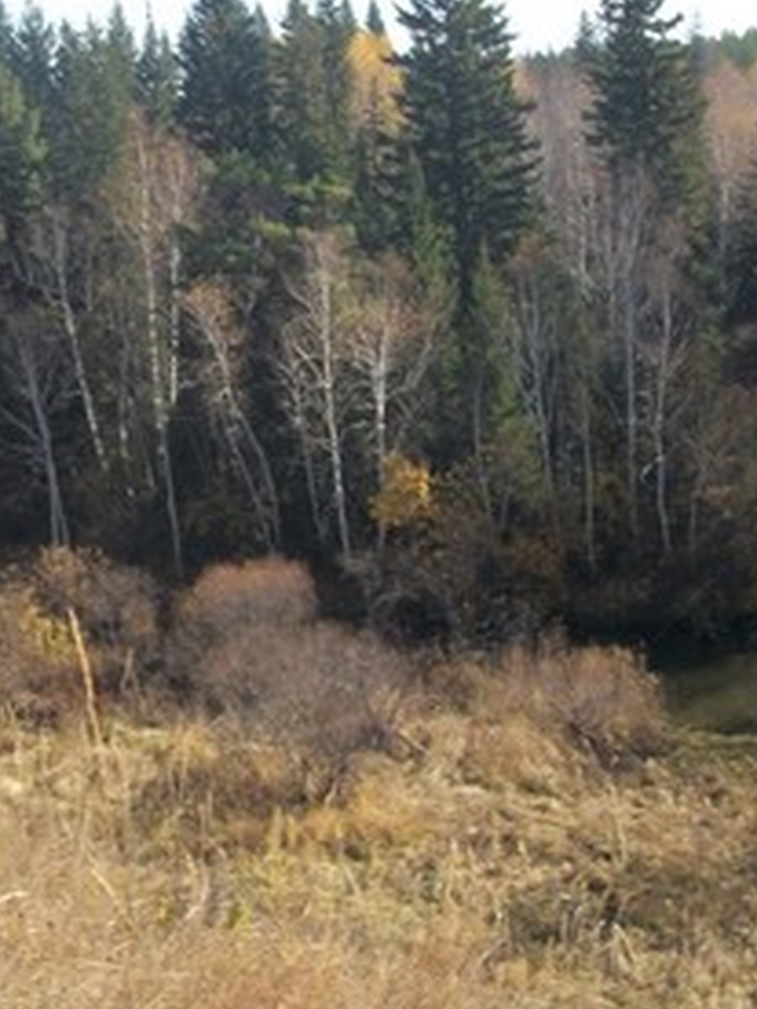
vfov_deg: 33.1
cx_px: 172
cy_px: 382
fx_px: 1691
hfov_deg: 24.9
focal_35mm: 58
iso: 80
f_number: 8.8
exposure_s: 1/80
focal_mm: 5.7
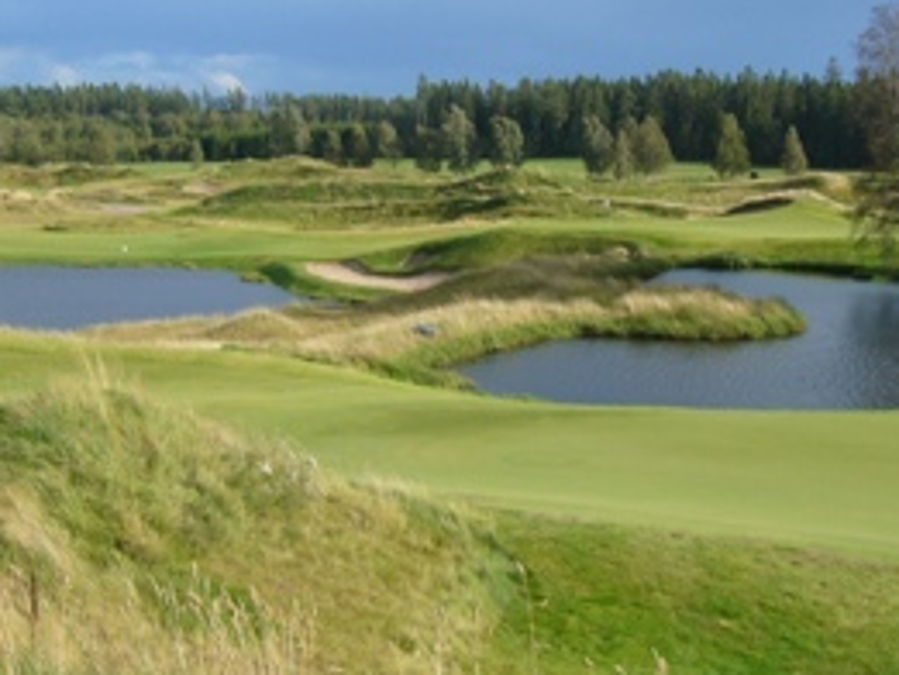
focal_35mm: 60
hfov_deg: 32.2
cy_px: 227
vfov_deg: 24.3
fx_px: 1559
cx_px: 475
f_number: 8
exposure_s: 1/80
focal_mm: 5.8
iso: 50
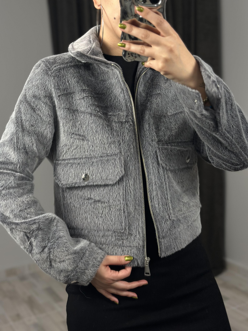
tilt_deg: -32.3
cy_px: 166
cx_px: 124
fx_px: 459
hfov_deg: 30.3
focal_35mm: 48
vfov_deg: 39.7
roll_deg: +4.0
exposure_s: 1/100
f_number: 1.78
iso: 100
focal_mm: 6.86
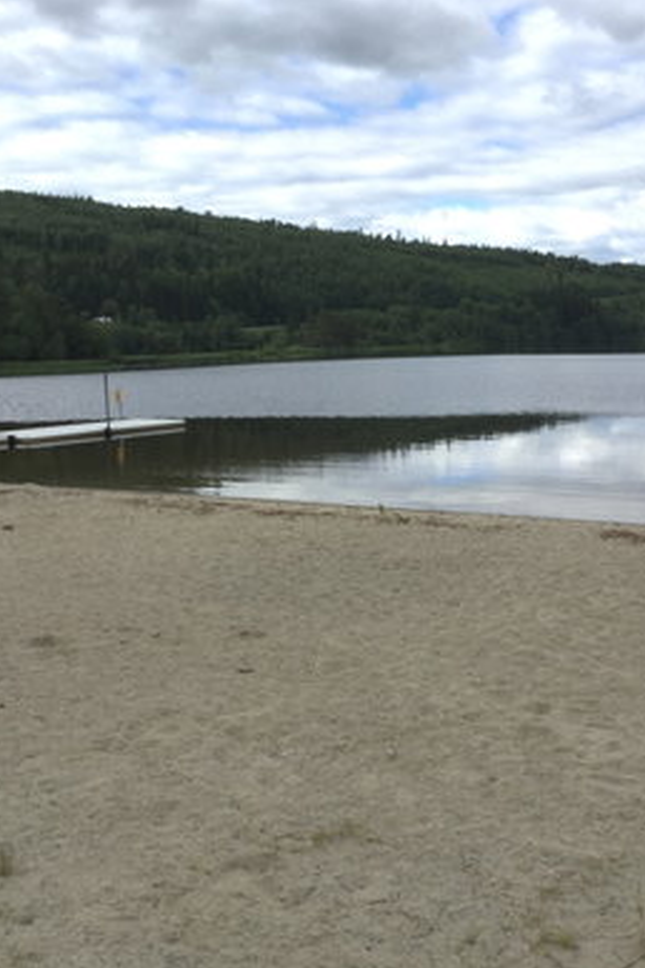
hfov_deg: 33.4
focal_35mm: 40
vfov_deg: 48.3
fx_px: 1075
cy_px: 415
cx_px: 350
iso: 25
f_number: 2.4
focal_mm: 3.3
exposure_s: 1/1045
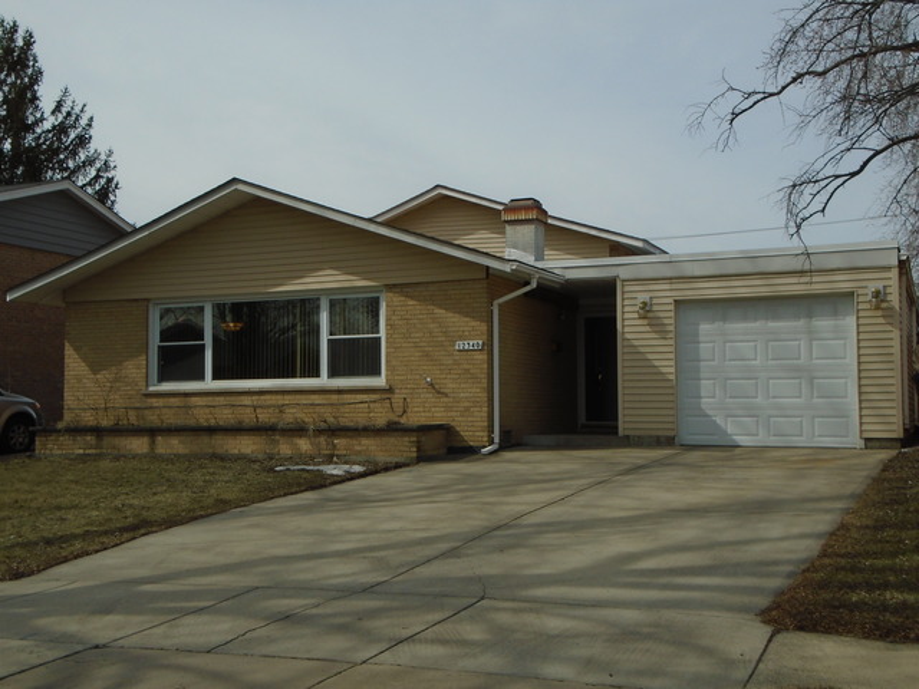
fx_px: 1115
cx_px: 460
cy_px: 344
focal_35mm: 42
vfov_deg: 34.3
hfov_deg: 44.8
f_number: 10.3
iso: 100
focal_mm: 7.4
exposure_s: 1/250
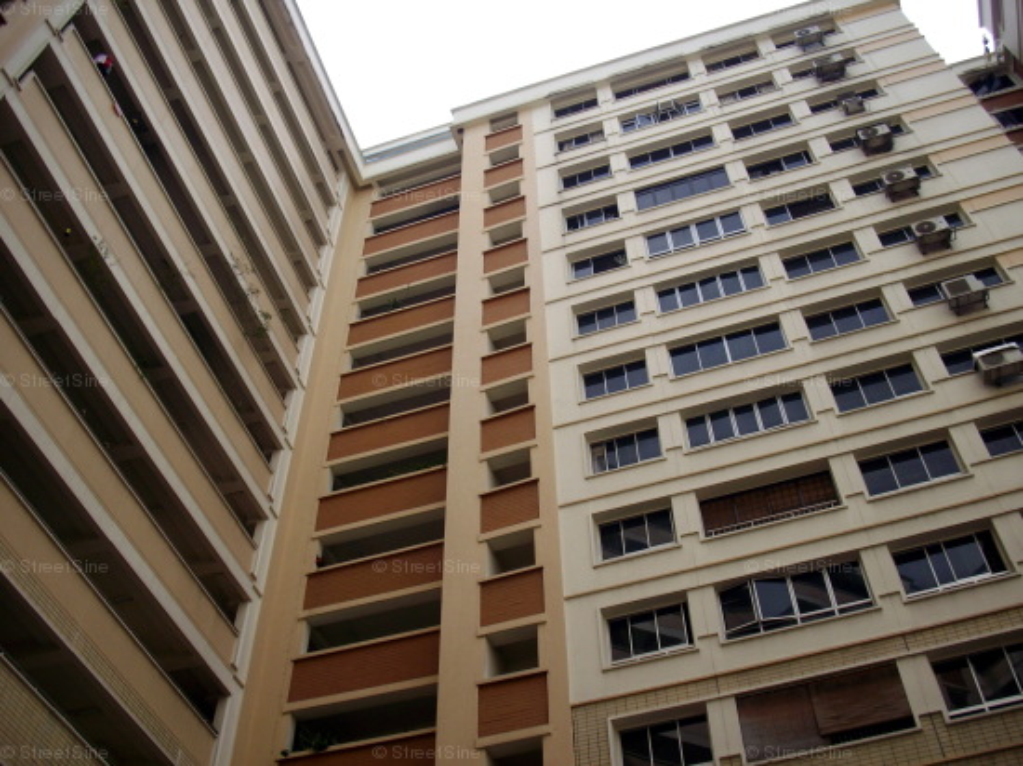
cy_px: 383
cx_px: 512
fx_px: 1093
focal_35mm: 37
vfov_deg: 38.6
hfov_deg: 50.2
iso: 80
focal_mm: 6.2
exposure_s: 1/250
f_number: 5.6
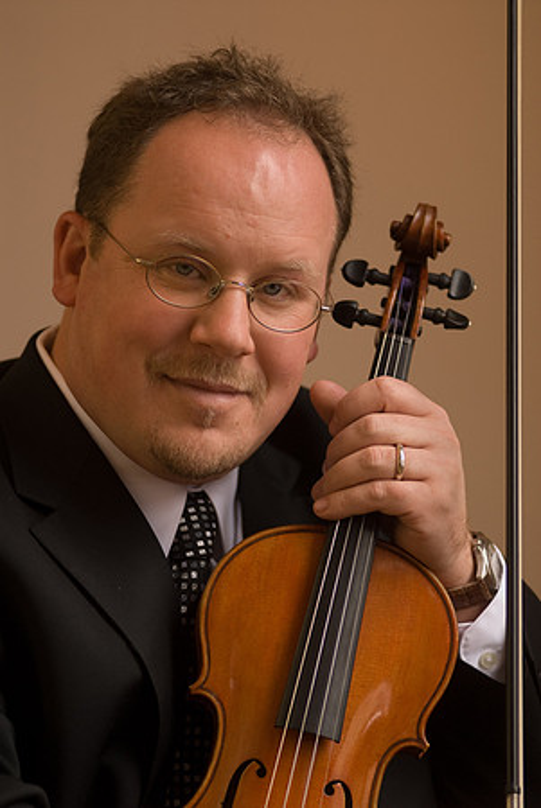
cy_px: 404
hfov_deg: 7.3
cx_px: 270
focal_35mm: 188
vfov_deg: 11.0
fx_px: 4217
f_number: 2.8
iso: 320
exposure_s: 1/60
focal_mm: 125
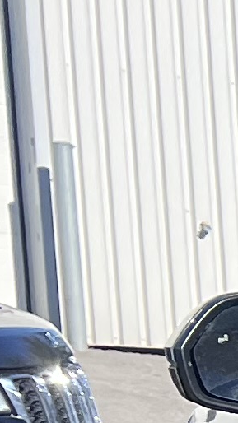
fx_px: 2491
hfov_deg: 4.2
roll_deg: -4.4
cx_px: 1506
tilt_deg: -14.9
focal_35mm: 222
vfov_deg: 8.8
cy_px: 1012
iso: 50
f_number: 1.5
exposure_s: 1/1901
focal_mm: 5.7
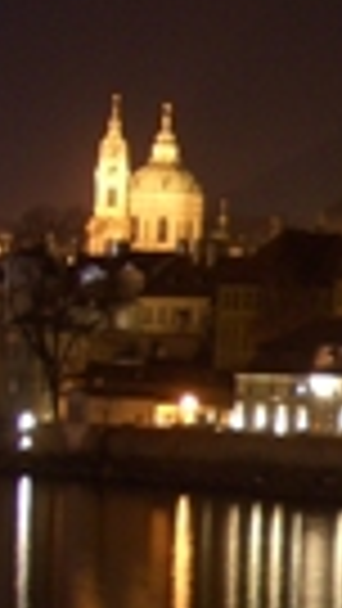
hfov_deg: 6.8
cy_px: 669
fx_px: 2707
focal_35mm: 168
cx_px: 837
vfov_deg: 12.6
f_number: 2.6
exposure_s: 4
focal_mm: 5.8
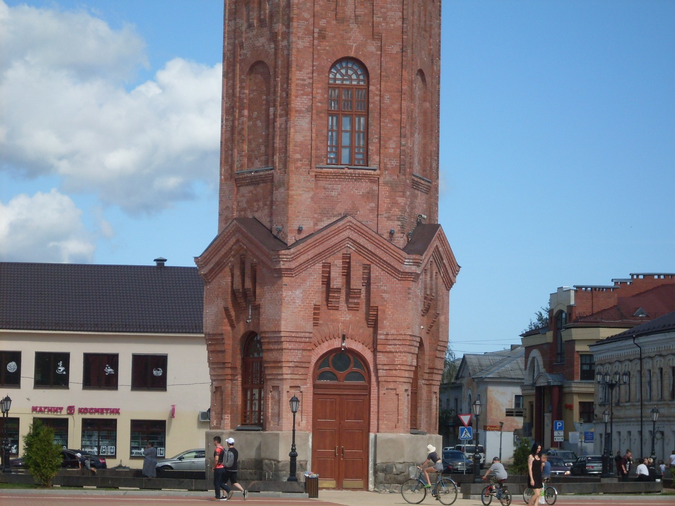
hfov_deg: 17.3
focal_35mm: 114
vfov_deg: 13.0
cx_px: 338
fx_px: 2223
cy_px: 253
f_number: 5.2
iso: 80
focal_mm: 18.9
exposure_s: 1/500
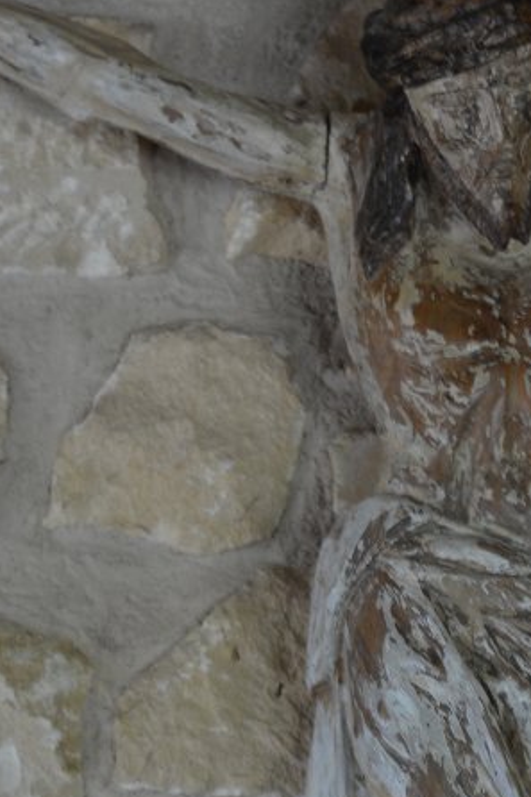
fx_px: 4472
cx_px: 472
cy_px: 838
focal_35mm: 202
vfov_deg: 10.1
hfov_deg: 6.8
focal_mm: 50
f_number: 1.8
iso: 100
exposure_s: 1/13
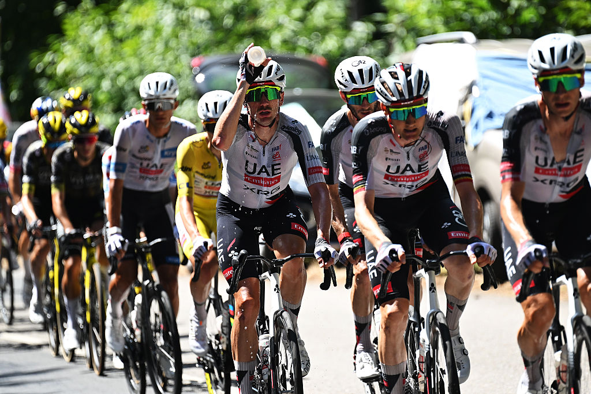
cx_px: 296
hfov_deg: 6.9
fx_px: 4923
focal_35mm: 300
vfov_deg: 4.6
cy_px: 197
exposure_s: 1/1600
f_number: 2.8
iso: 250
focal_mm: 200
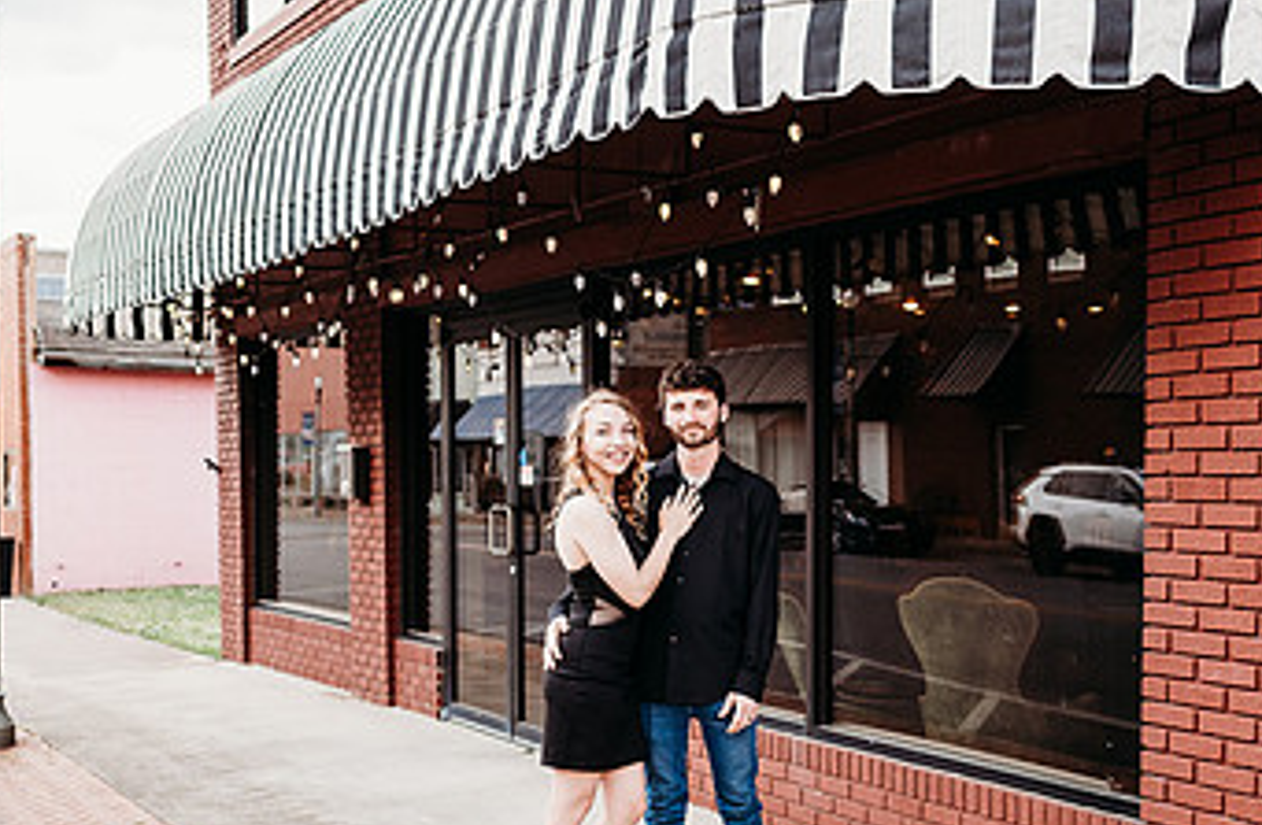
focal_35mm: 50
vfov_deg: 26.5
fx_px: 1742
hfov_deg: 39.3
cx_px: 842
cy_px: 569
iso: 250
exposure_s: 1/640
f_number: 2.8
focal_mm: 24
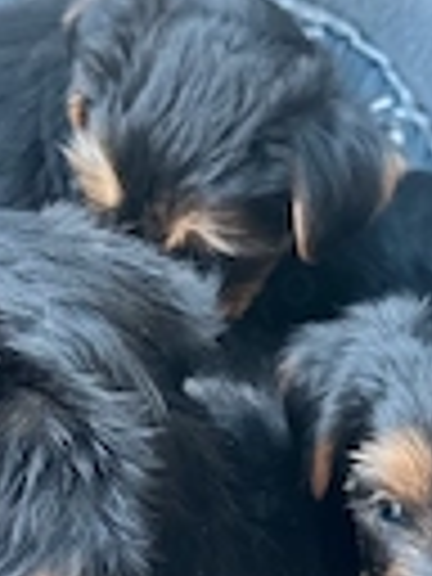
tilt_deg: -55.7
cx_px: 261
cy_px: 428
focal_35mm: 75
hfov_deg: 19.6
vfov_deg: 25.7
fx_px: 1248
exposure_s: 1/60
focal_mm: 6.86
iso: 500
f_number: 1.78
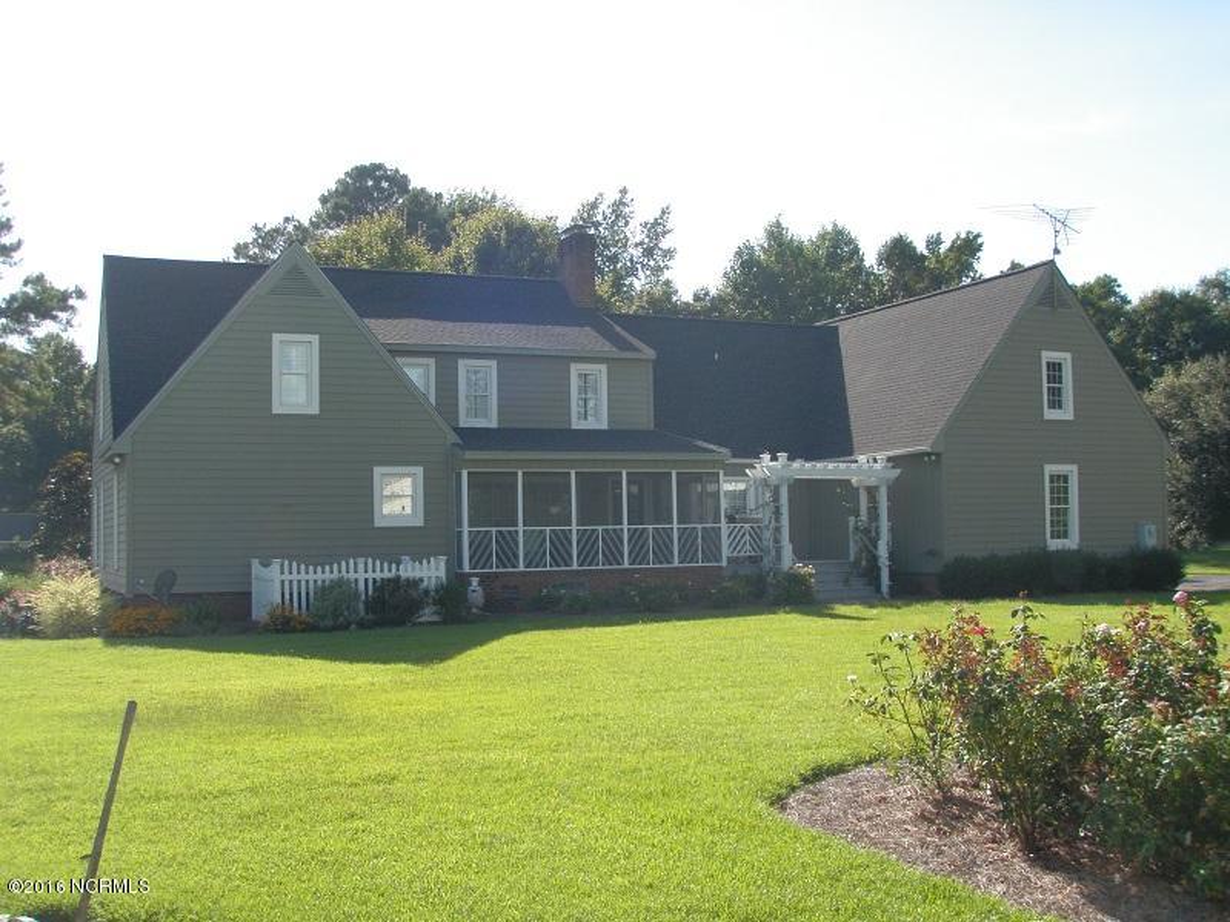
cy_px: 461
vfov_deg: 37.7
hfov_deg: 49.0
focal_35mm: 38
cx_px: 615
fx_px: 1350
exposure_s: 1/640
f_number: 3.5
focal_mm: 6.7
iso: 80
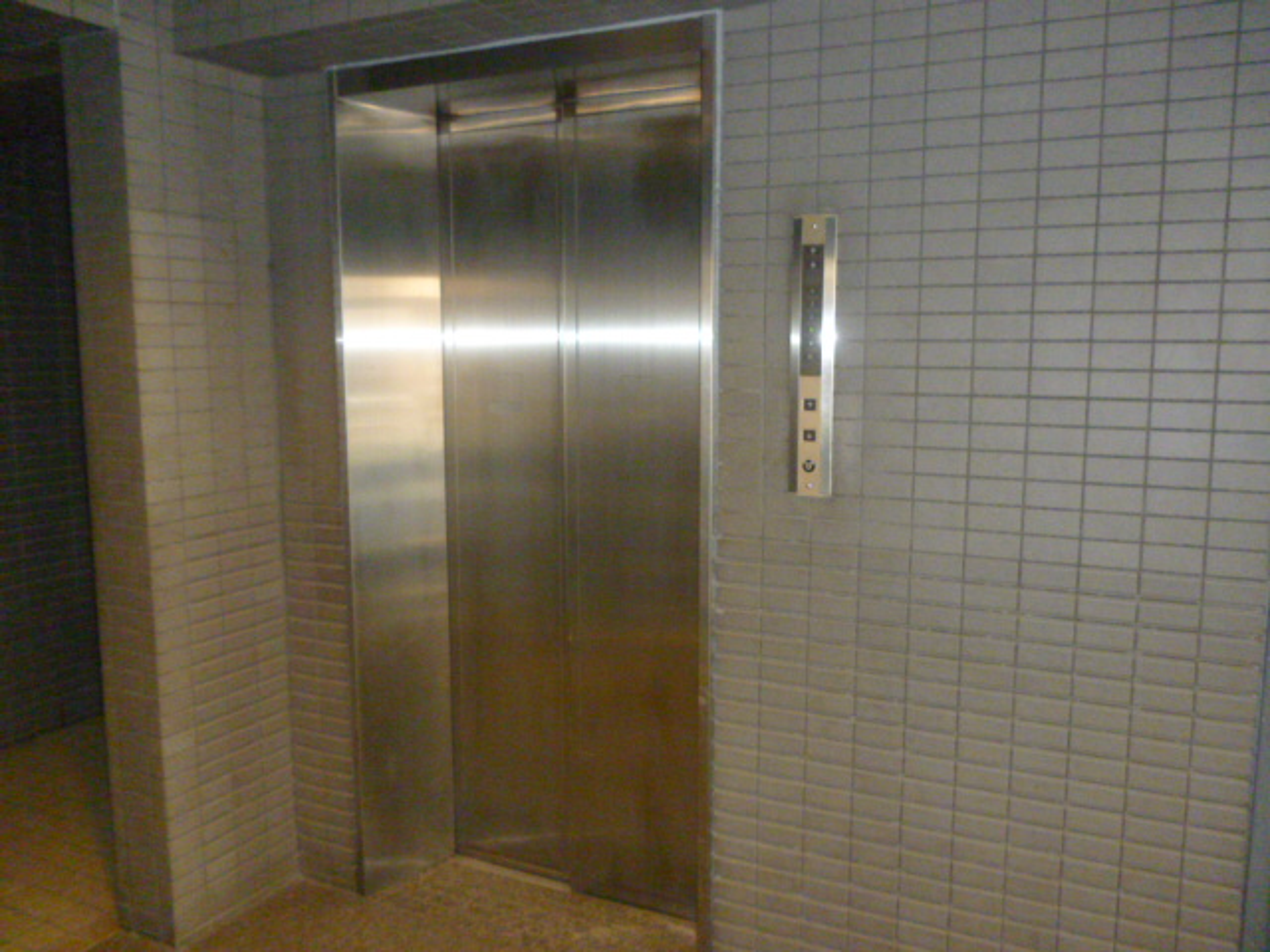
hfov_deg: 63.4
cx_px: 635
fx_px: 1027
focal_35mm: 28
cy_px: 476
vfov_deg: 49.7
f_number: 3.1
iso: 800
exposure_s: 1/60
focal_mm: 5
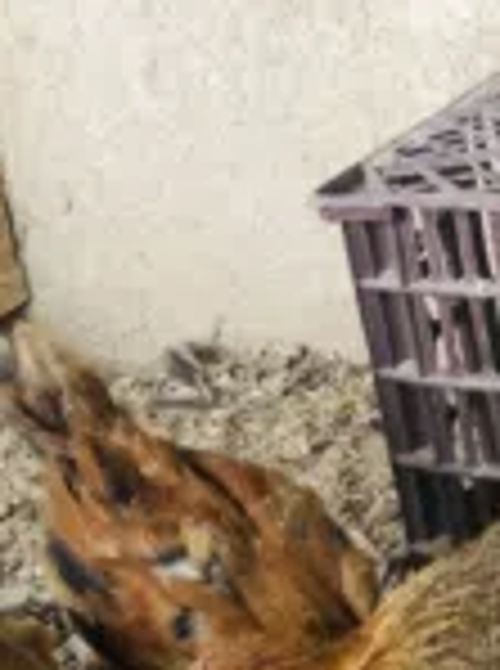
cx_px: 455
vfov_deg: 14.0
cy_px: 594
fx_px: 2708
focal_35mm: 140
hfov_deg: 10.5
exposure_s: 1/11
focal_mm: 6
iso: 160
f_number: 2.4
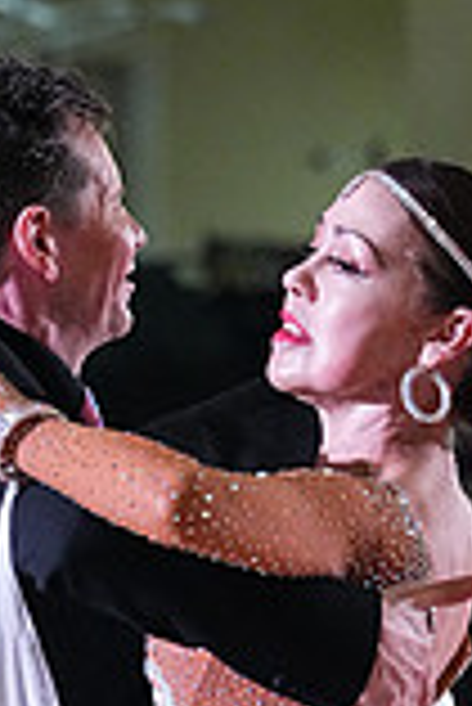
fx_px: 14481
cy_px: 940
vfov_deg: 2.8
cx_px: 263
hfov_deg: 1.9
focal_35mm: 738
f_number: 5.6
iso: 10000
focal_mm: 200
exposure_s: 1/400
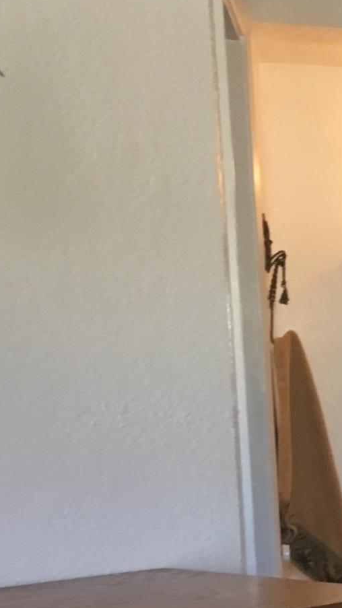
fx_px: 1693
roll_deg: +0.5
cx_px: 896
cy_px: 663
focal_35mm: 105
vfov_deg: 19.5
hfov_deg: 9.8
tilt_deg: -11.3
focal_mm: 4.15
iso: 80
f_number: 2.2
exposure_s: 1/30
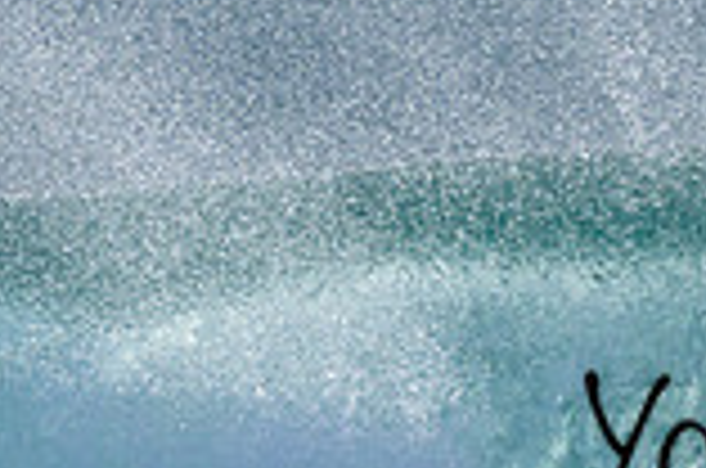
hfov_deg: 0.8
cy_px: 403
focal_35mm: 2594
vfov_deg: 0.5
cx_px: 1048
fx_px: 50768
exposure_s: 1/2000
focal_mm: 700
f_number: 11
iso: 1400
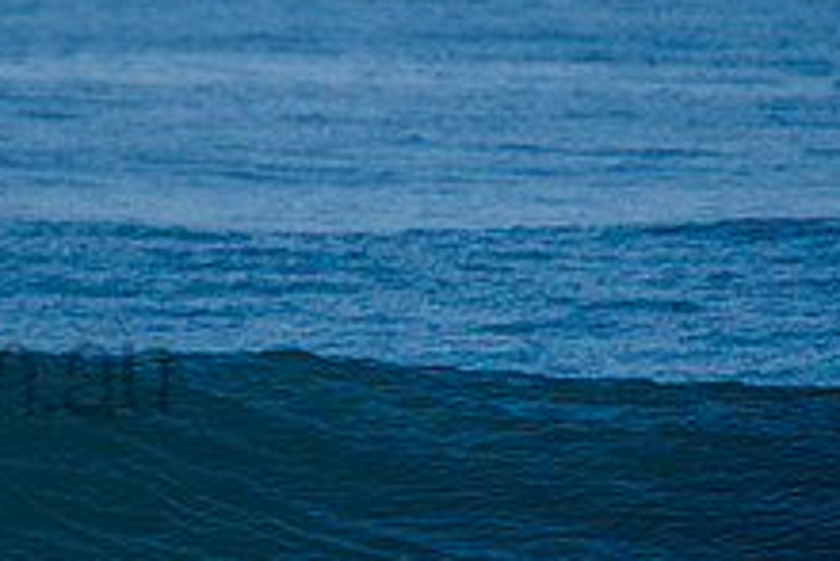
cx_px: -233
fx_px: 30819
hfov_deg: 1.6
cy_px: 326
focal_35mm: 1320
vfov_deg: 1.0
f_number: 5.6
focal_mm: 500
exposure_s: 1/2000
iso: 220
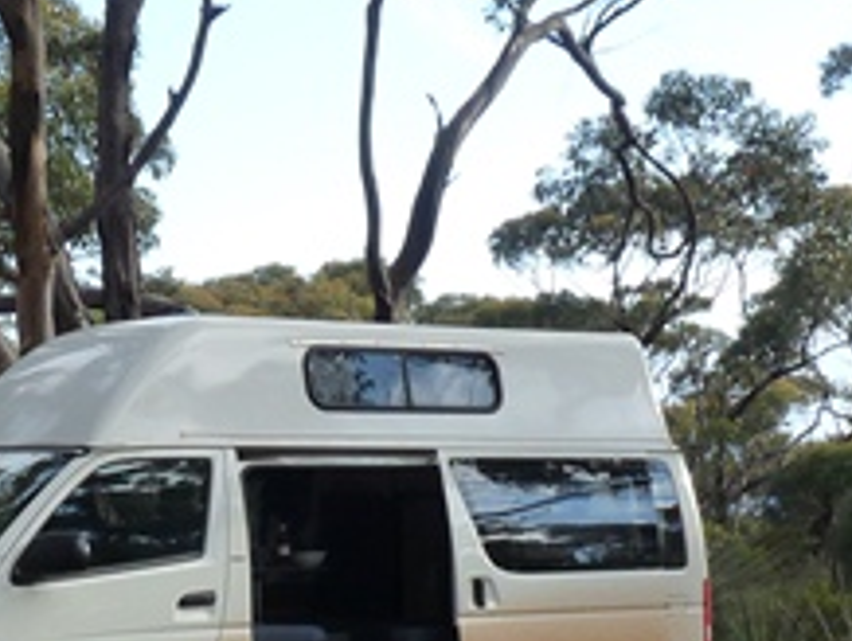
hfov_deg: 20.7
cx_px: 219
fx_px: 2316
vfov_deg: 15.5
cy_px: 620
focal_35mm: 94
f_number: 4
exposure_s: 1/200
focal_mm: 5.2
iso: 160
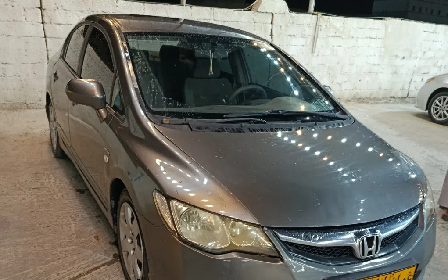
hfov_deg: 56.7
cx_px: 224
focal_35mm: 34
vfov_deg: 36.0
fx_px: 415
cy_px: 225
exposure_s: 1/33.3
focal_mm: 5.24
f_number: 1.7
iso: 1150
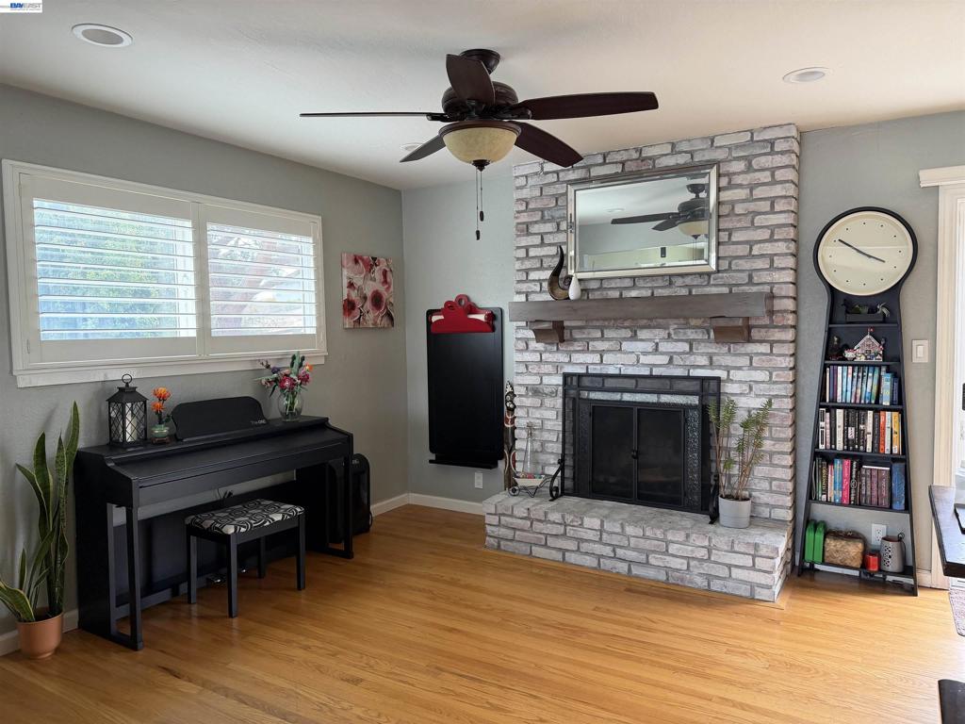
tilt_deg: -3.1
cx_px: 482
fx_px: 669
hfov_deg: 71.6
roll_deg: +1.1
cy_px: 362
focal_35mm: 24
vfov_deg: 56.8
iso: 200
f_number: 1.78
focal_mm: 6.76
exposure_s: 1/62
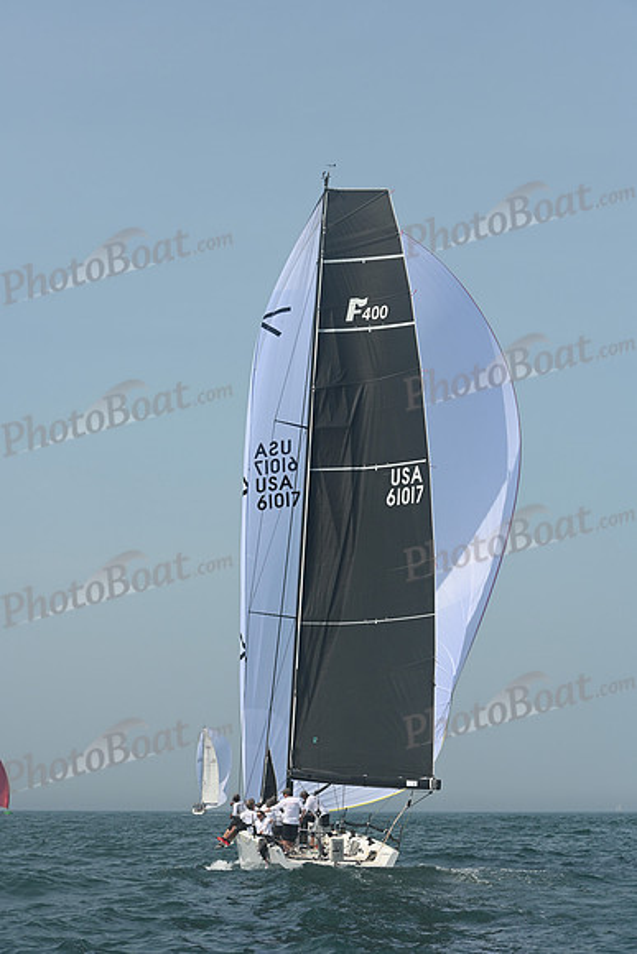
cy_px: 477
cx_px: 318
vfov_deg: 23.6
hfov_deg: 15.9
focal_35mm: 86
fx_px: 2281
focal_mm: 86
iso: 320
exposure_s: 1/1250
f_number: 7.1
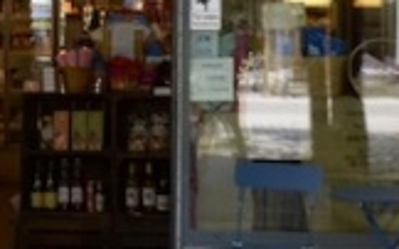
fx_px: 1663
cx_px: -108
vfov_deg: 8.5
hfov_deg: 13.2
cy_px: 25
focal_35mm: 153
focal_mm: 18
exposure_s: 1/125
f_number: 5.6
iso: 220
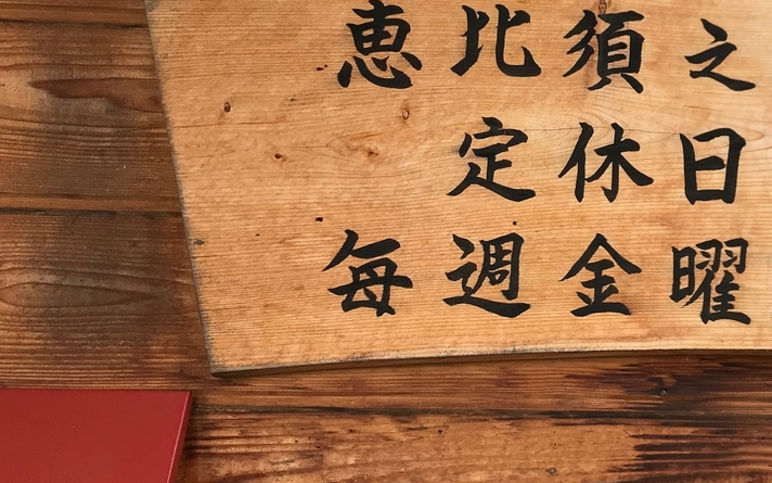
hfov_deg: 39.5
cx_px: 552
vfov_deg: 25.6
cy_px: 149
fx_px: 1052
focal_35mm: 50
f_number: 1.8
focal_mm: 3.99
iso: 20
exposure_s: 1/855
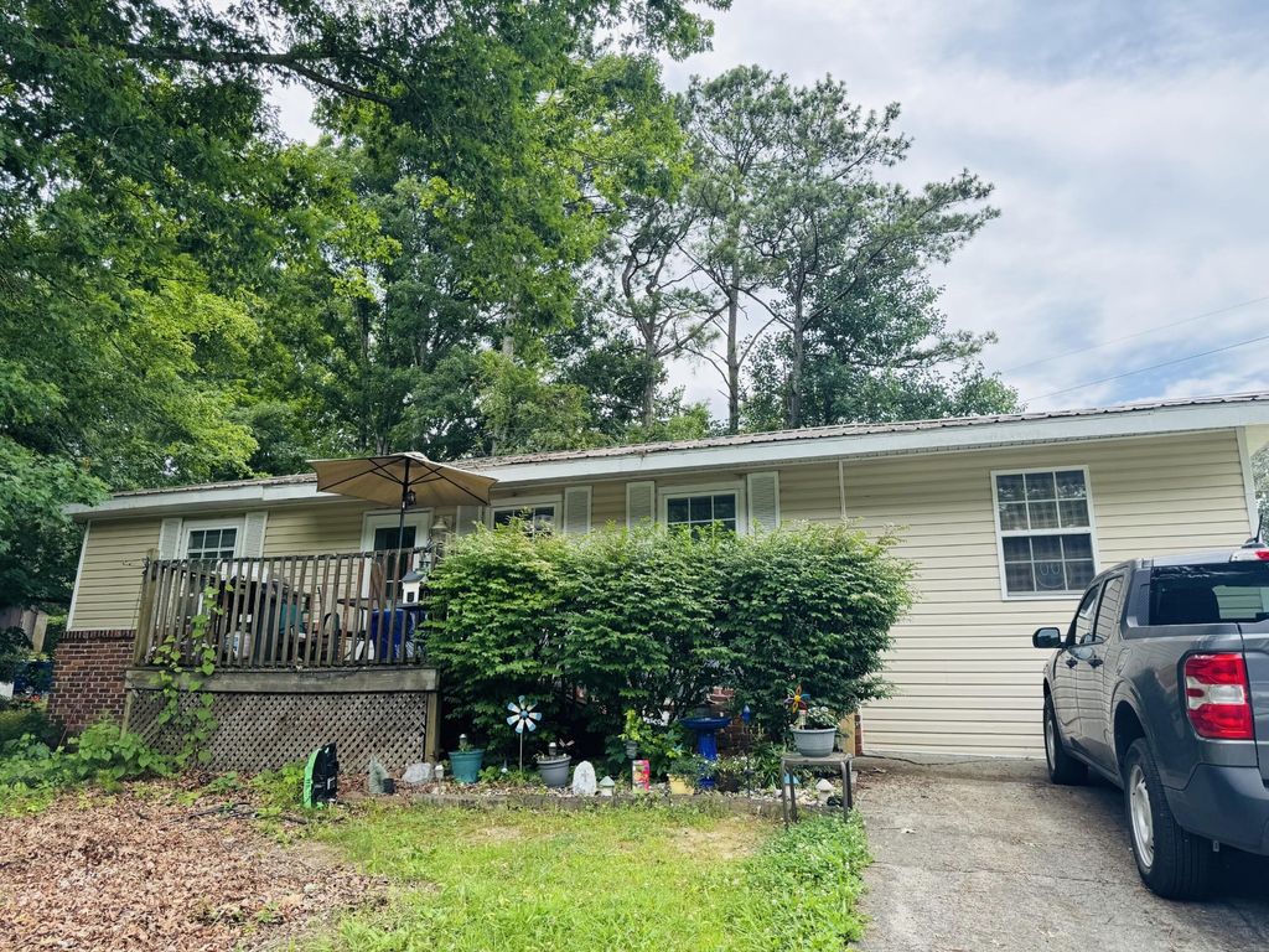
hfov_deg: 71.6
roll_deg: -0.8
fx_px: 880
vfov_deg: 56.8
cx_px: 634
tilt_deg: +16.8
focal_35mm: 24
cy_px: 476
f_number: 1.78
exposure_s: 1/1488
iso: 80
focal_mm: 6.76
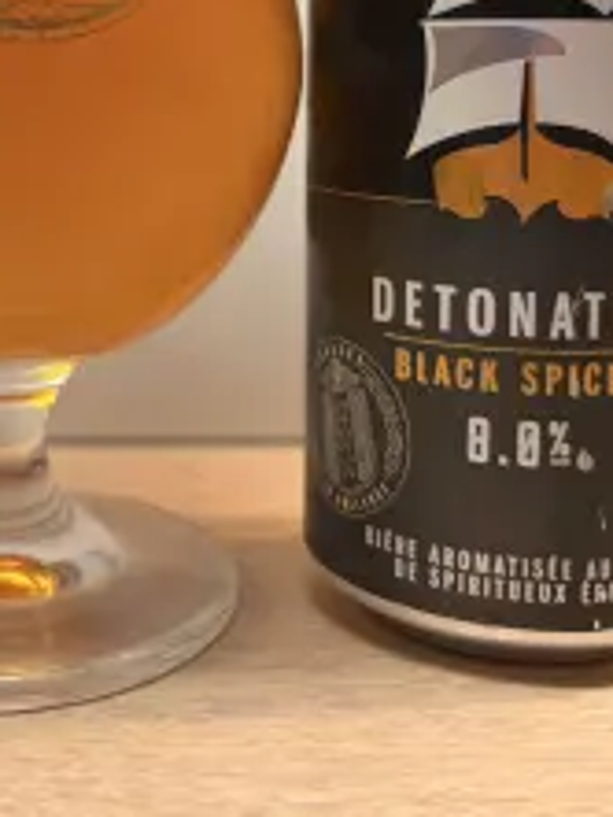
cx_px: 196
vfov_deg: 37.8
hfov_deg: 30.6
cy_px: 85
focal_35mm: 47
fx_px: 1109
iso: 100
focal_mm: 5.96
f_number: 1.6
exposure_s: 1/50
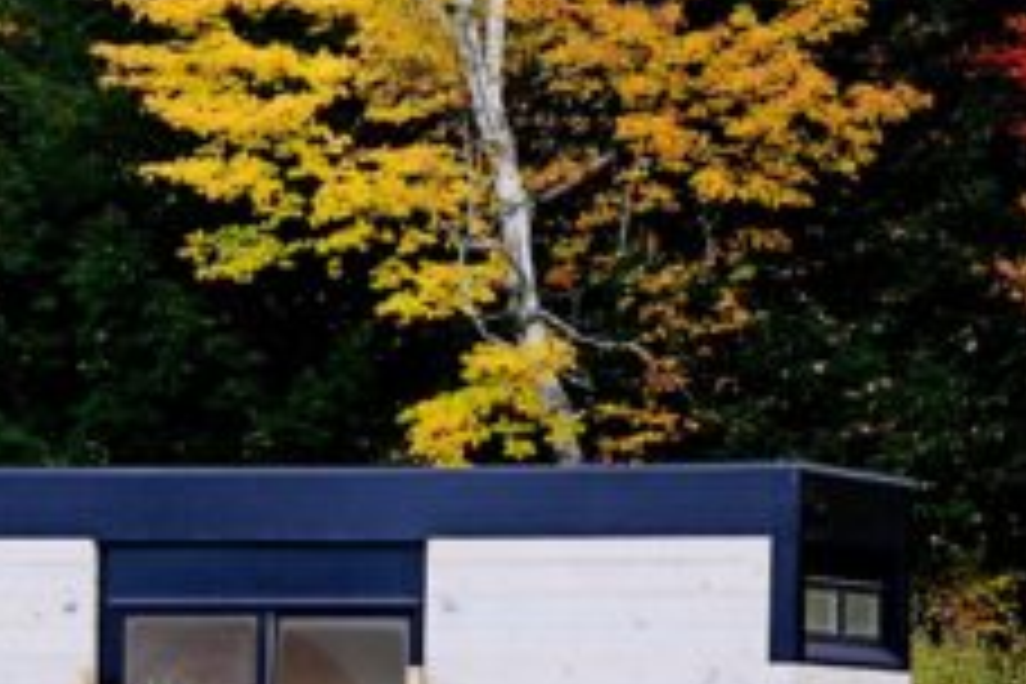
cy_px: 34
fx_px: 7210
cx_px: 374
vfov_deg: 5.4
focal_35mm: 253
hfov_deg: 8.1
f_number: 2.8
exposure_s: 1/60
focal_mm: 42
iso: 200
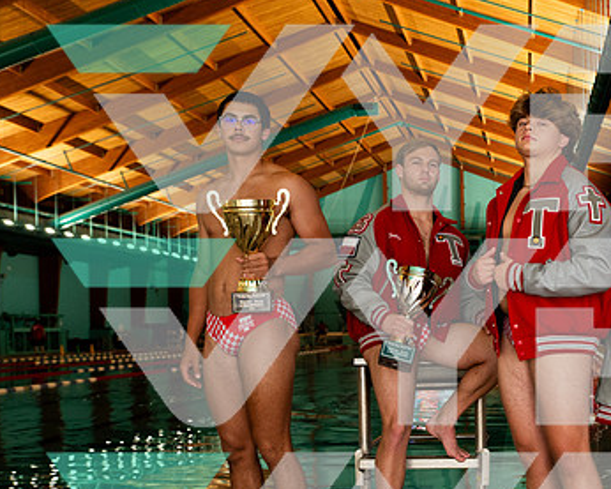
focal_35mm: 55
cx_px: 502
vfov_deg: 27.4
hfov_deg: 33.0
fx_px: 995
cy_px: 333
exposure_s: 1/200
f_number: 5
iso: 800
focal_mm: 35
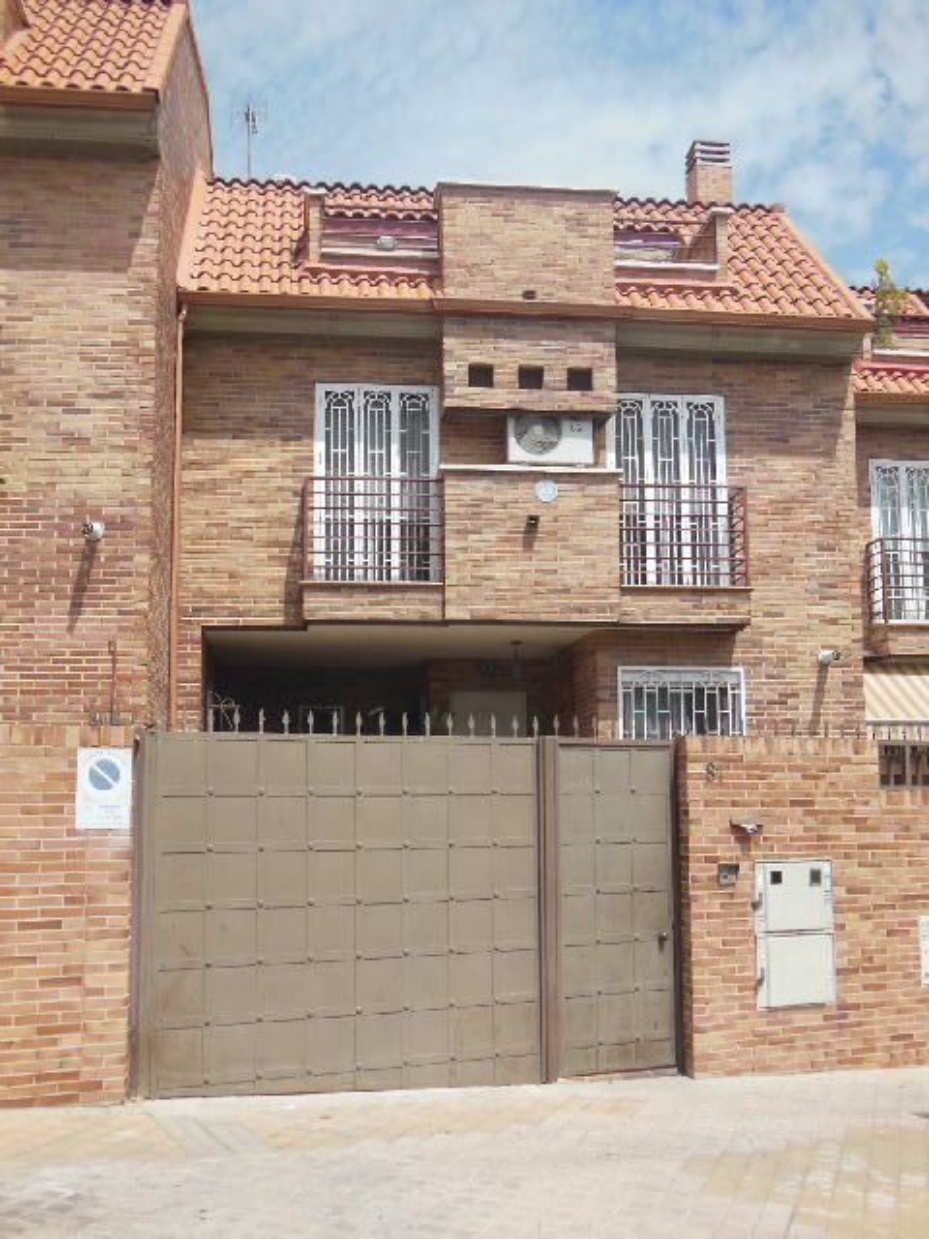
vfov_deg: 47.9
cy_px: 620
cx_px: 464
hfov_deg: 36.8
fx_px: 1396
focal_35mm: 39
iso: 125
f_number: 4.1
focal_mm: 6.9
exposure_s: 1/1000
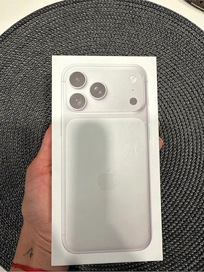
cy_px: 136
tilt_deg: -86.5
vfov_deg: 69.4
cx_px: 102
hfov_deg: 54.9
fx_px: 196
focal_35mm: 25
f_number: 2.2
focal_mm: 2.22
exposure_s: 1/100
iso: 200
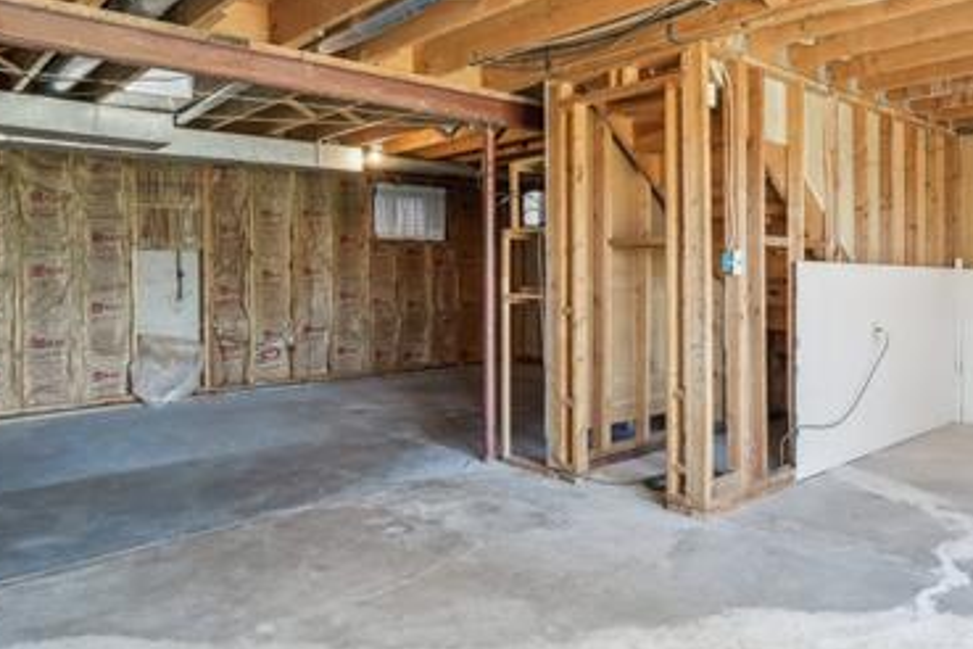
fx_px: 703
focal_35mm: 26
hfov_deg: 67.8
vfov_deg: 49.1
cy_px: 248
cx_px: 635
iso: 800
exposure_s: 1/3.33
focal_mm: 10
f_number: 8
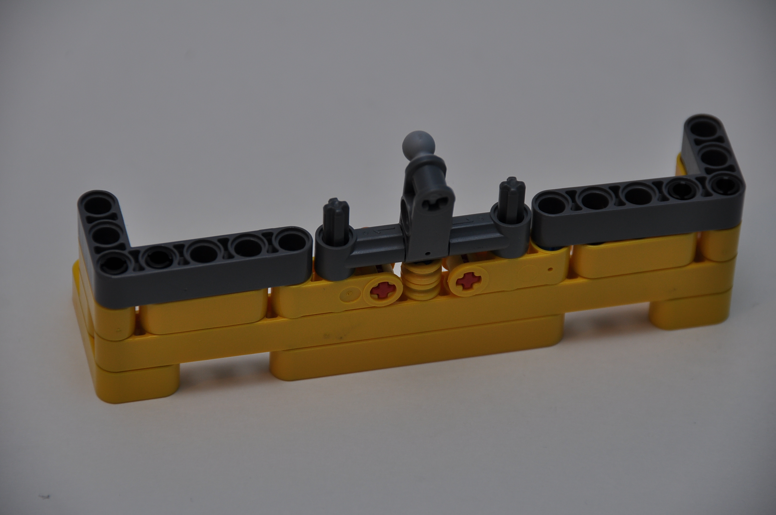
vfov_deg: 4.6
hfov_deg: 6.9
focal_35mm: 300
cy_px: 258
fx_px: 6459
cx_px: 388
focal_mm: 200
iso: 200
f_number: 5.6
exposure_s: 1/60
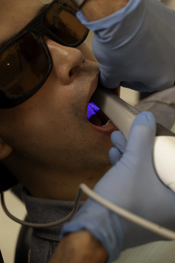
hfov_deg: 18.2
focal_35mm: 75
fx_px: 546
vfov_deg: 27.0
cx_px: 88
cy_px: 132
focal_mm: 75
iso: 400
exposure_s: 1/250
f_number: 4.5
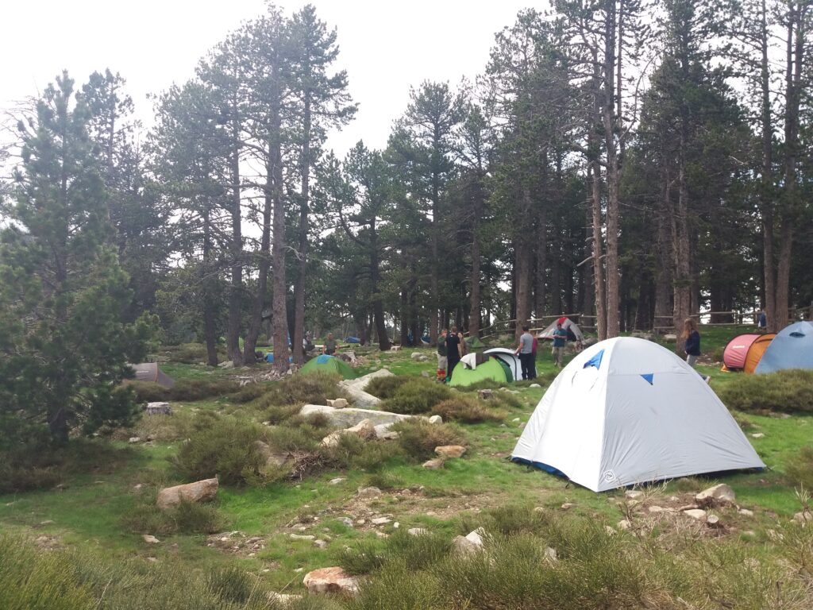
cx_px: 406
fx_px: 658
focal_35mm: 28
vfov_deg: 49.7
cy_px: 305
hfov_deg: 63.4
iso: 64
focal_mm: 3.7
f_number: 1.9
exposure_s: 1/781
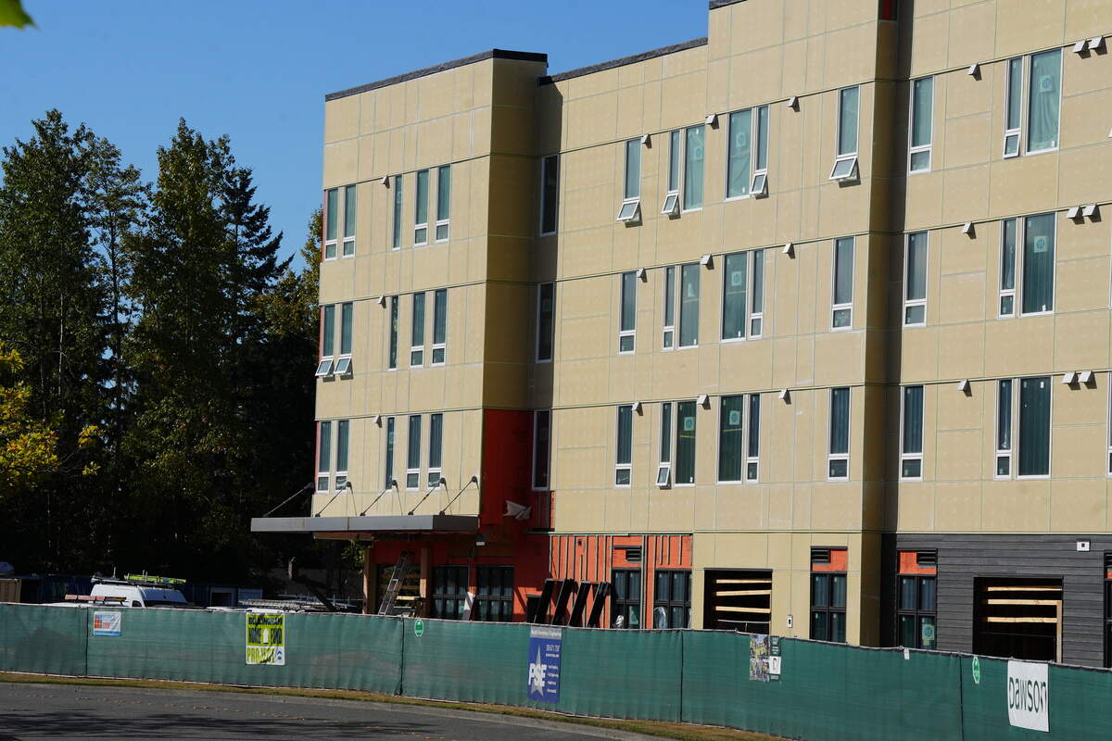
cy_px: 370
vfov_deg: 10.6
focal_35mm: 129
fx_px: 3984
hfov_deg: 15.9
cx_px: 556
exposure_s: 1/400
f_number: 10
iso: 100
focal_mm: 129
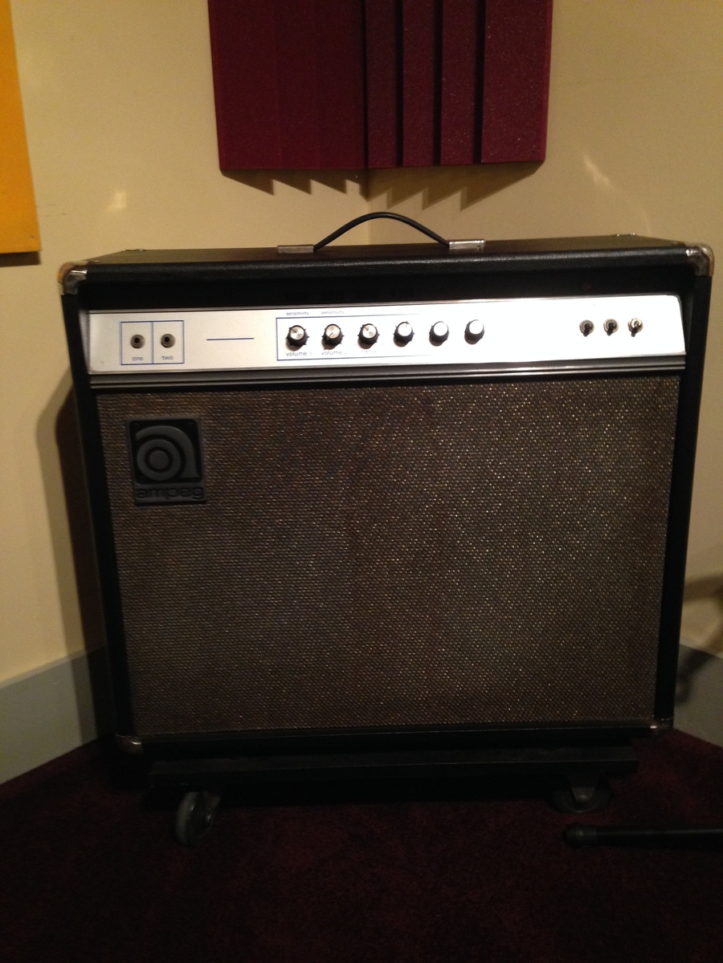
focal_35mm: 33
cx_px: 362
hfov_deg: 42.9
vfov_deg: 55.4
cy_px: 482
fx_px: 919
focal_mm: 4.12
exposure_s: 1/20
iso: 250
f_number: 2.4
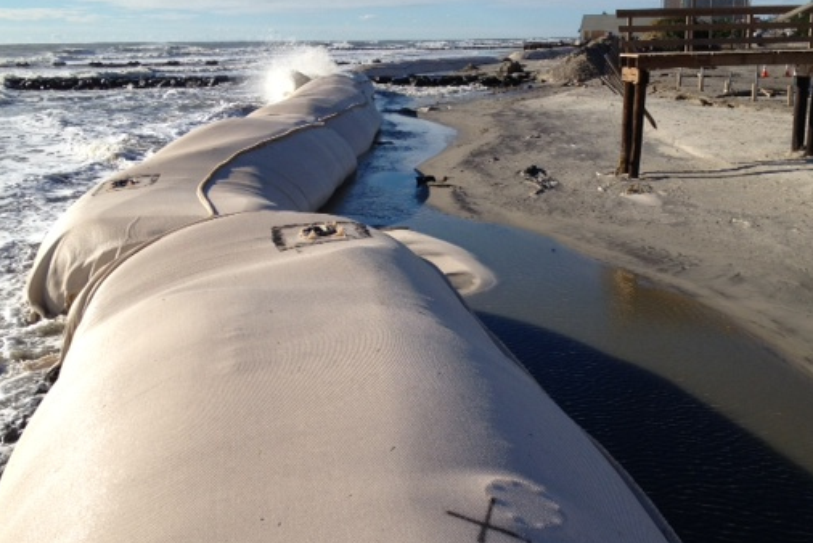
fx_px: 1039
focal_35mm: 46
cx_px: 447
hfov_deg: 42.7
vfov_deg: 29.3
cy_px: 300
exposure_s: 1/2404
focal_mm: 4.28
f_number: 2.4
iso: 64
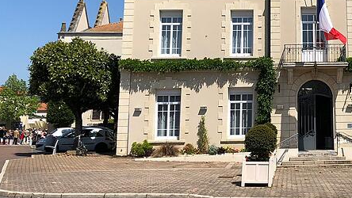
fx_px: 513
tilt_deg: +10.3
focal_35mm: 55
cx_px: 312
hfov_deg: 35.8
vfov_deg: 21.4
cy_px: 25
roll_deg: +1.0
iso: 20
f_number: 1.8
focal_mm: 4
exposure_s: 1/2825
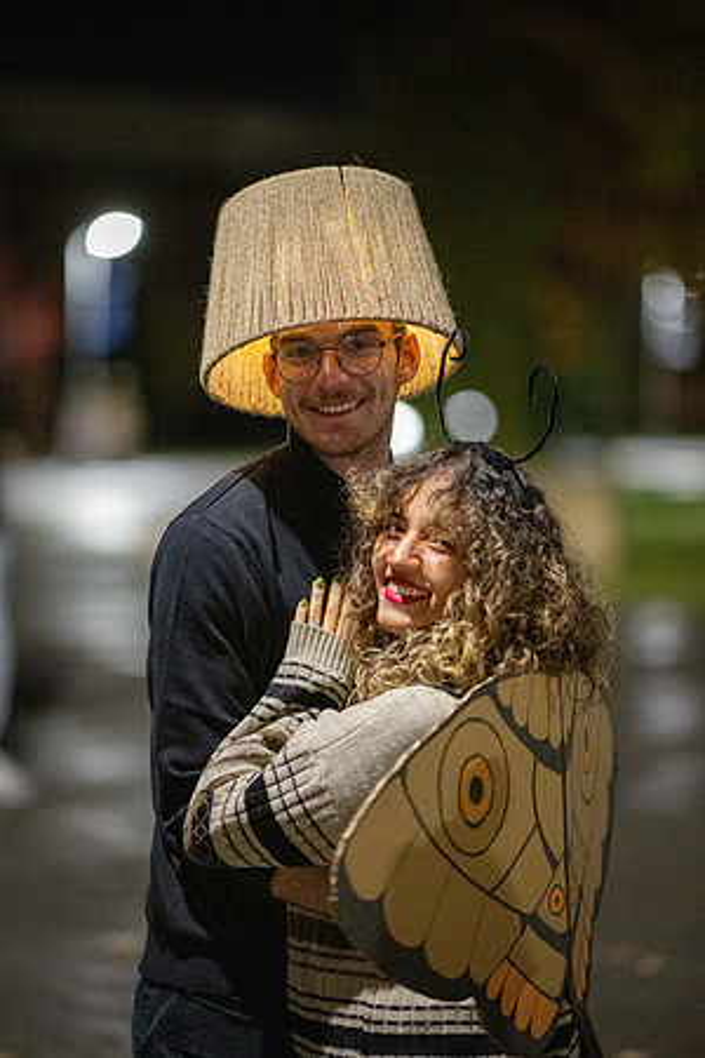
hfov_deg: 13.0
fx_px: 3084
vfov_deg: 19.5
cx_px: 352
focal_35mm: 105
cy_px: 529
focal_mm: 105
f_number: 1.4
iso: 10000
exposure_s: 1/320
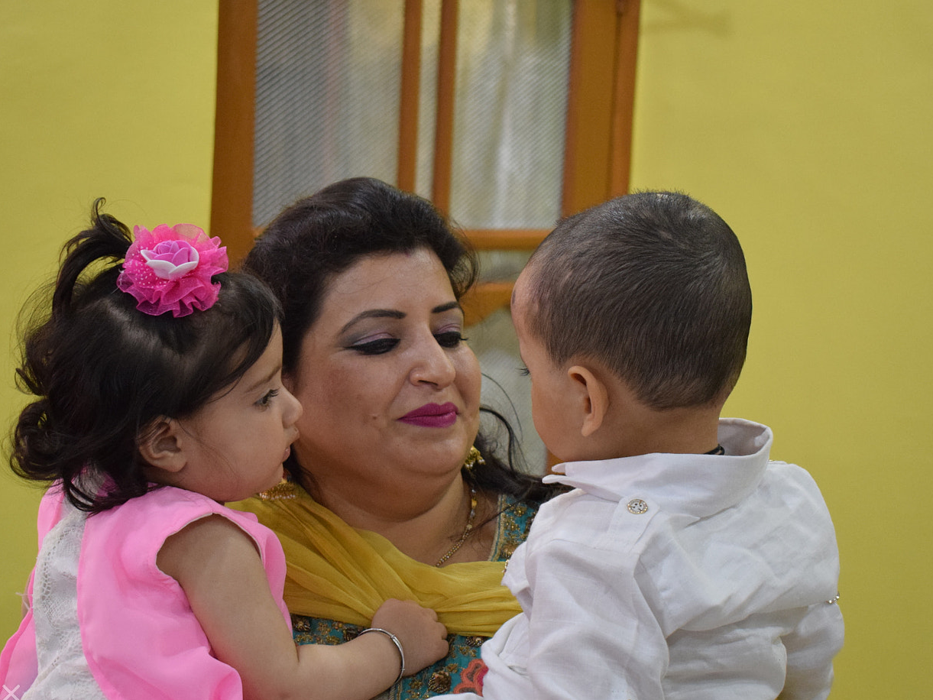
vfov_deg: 21.6
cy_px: 395
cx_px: 442
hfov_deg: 28.6
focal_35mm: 68
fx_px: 1833
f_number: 4.8
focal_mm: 36
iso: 2000
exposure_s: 1/100
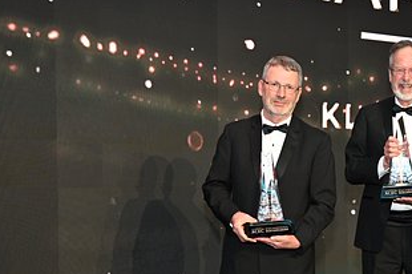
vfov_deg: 21.6
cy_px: 218
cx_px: 320
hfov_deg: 31.7
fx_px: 709
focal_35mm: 62
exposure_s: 1/125
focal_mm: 32
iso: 1000
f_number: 3.5
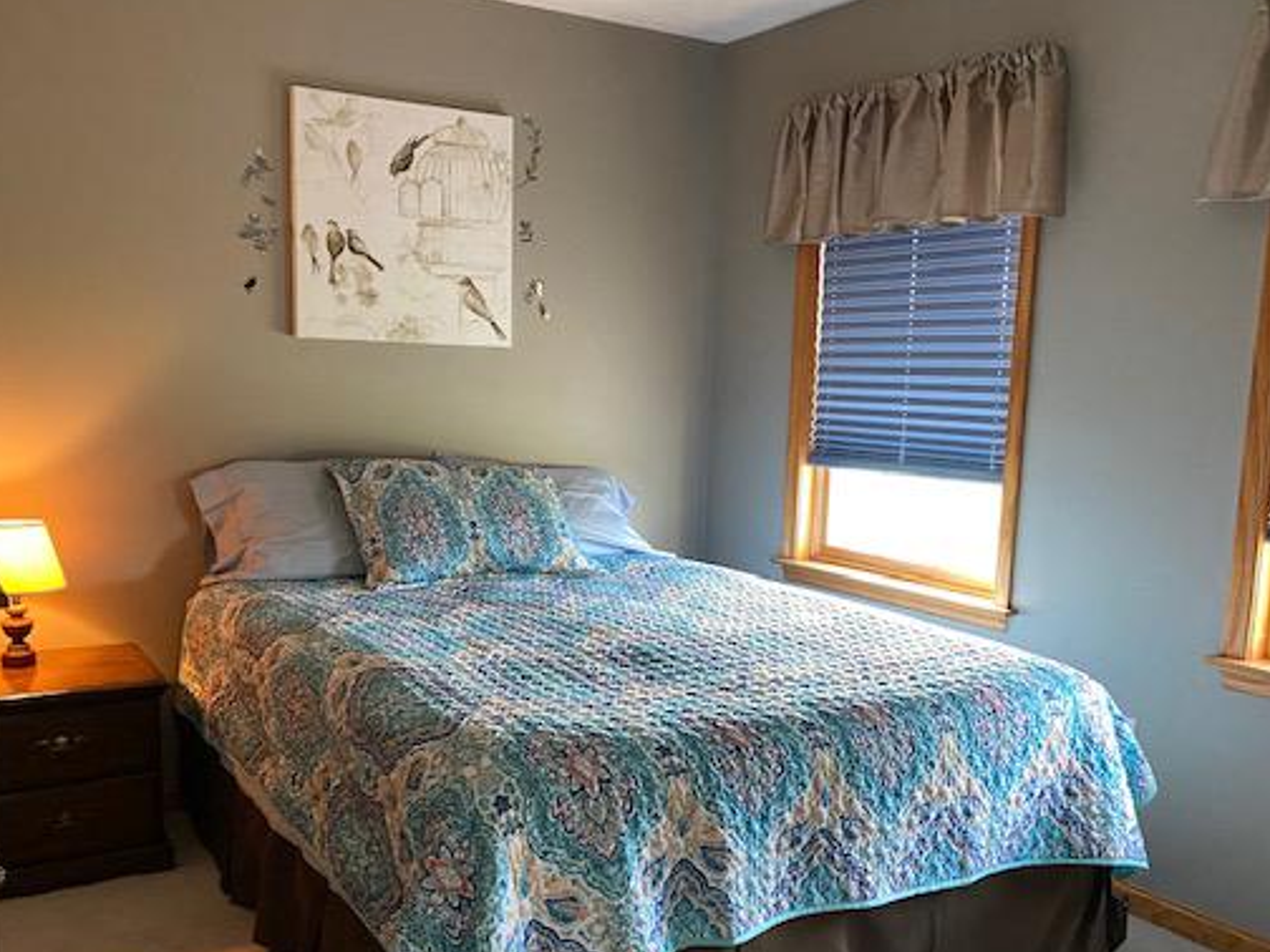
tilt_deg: -7.7
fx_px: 1211
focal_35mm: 33
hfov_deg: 55.3
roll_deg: -3.3
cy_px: 577
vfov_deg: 42.7
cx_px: 587
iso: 400
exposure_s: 1/60
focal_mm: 4.25
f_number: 1.8
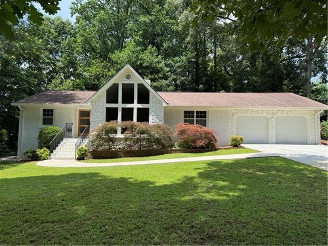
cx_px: 164
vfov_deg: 56.8
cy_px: 123
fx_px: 227
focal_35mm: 24
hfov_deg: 71.6
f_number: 1.78
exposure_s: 1/1767
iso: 80
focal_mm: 6.76
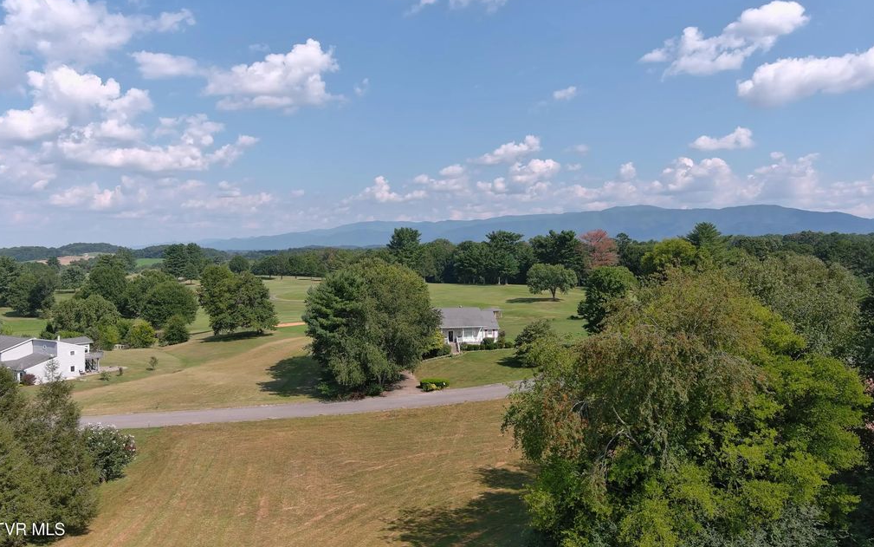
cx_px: 436
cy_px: 260
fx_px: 715
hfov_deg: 62.9
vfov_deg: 41.8
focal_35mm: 30
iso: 100
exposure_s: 1/1250
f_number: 2.8
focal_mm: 10.57
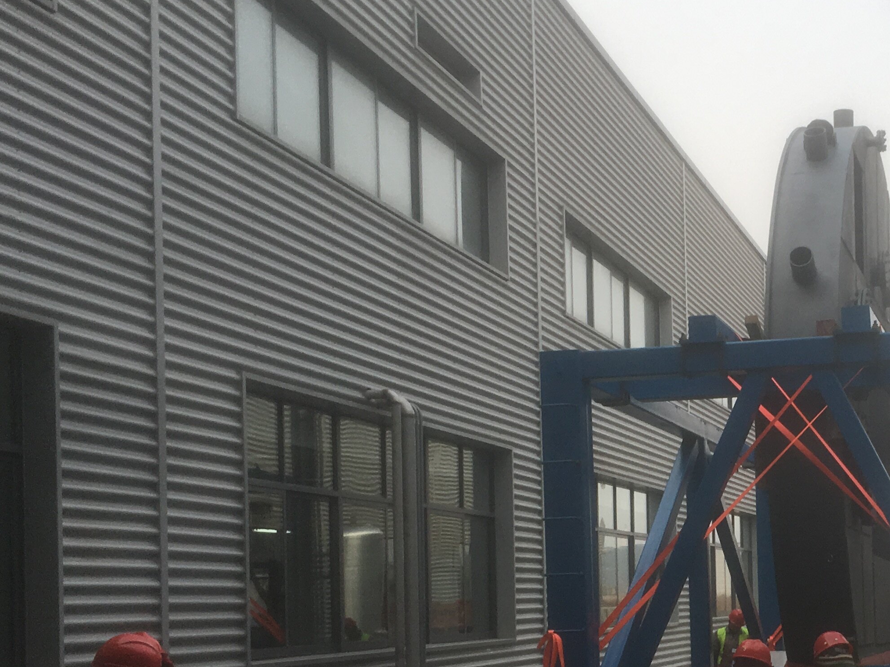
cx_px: 769
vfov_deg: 24.3
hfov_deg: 31.4
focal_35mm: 59
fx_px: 1517
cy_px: 573
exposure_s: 1/578
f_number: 2.2
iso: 25
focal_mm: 4.15
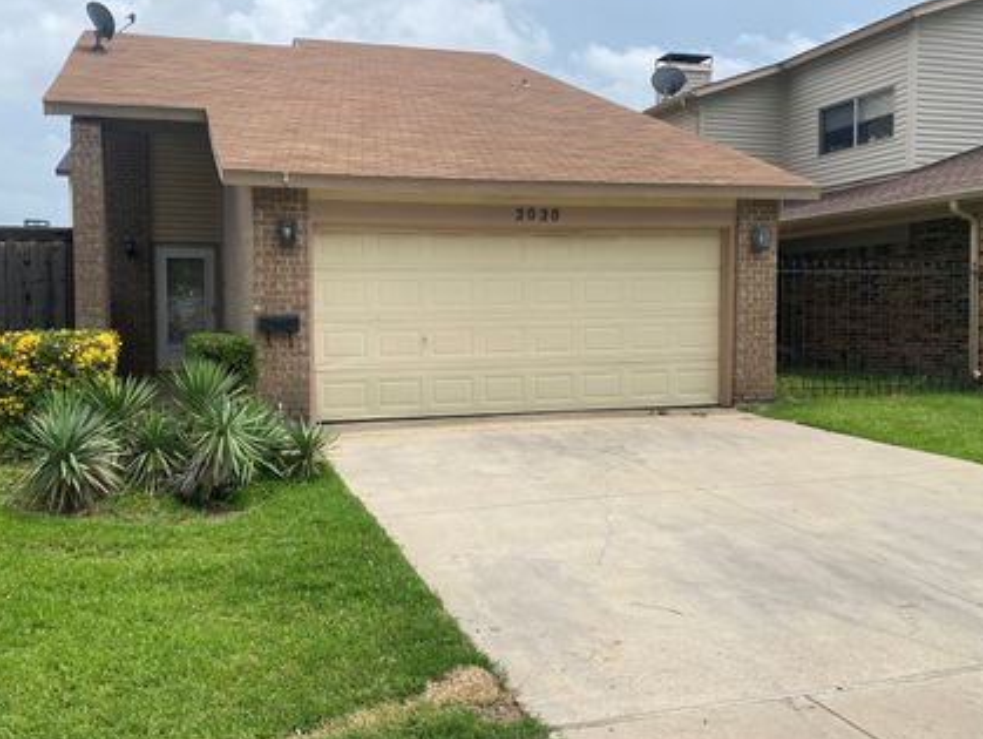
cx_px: 422
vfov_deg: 45.5
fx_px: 881
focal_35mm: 31
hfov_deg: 58.1
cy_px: 365
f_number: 1.8
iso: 32
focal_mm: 4.25
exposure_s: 1/4608
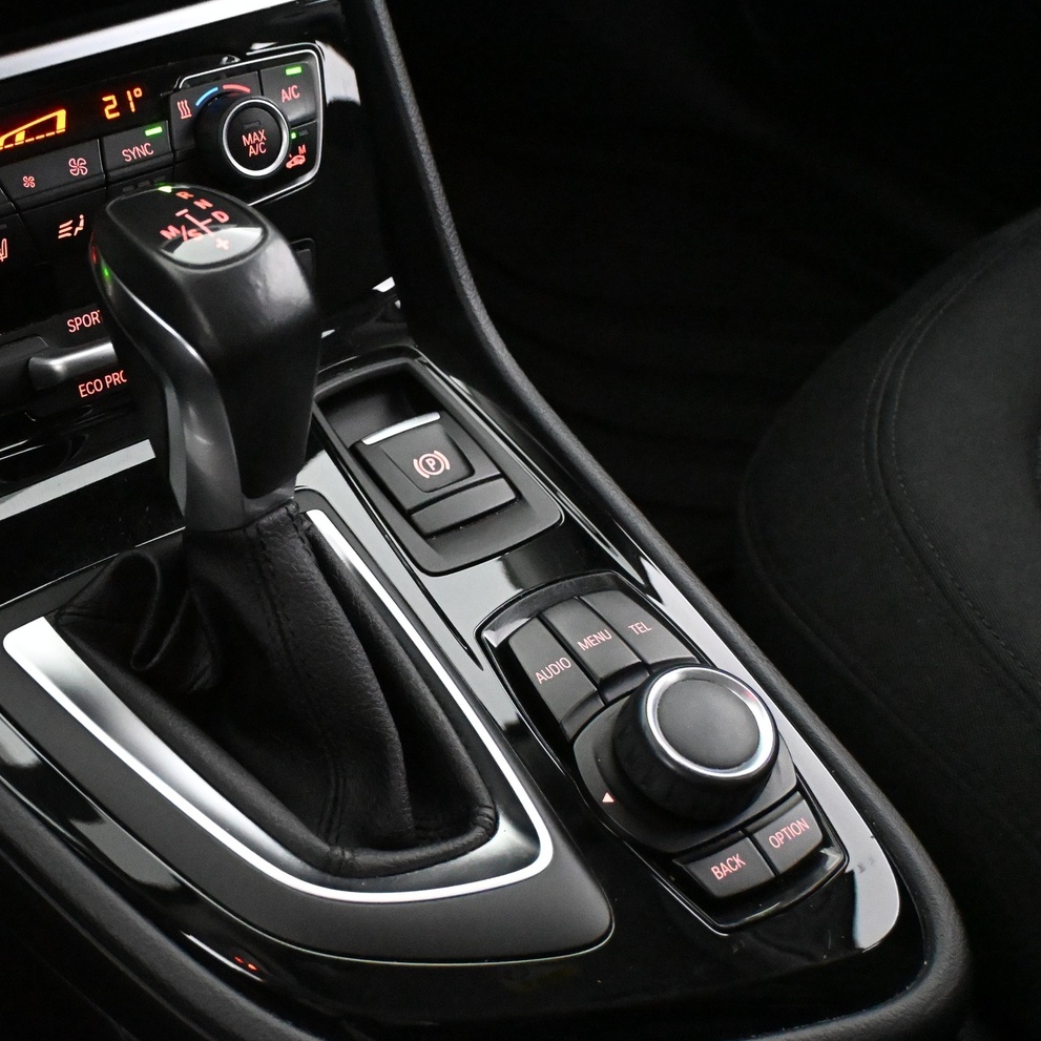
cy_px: 521
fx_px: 1701
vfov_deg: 34.0
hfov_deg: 33.1
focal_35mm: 50
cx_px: 221
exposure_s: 1/60
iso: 12800
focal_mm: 24
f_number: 4.2
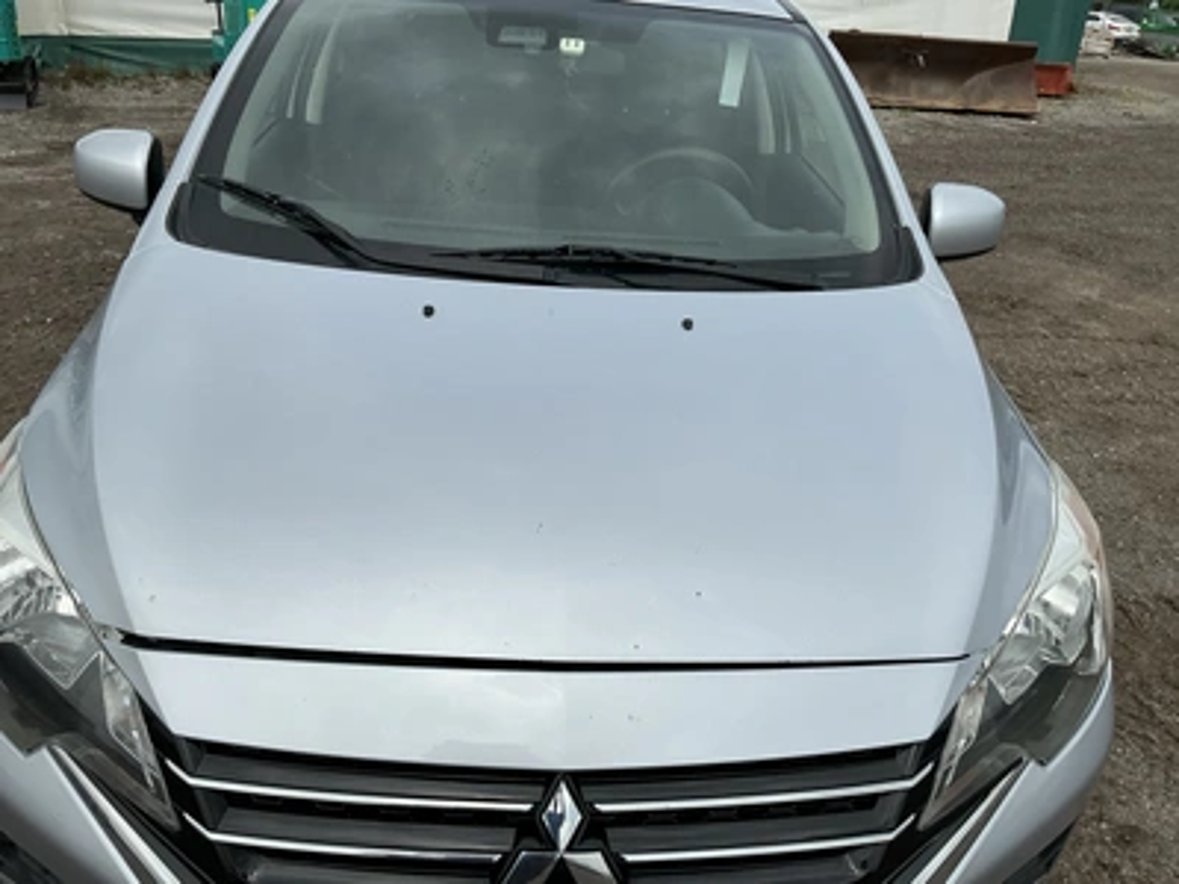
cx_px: 590
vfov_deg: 49.7
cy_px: 442
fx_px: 954
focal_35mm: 28
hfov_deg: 63.4
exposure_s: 1/3125
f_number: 1.8
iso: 25
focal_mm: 3
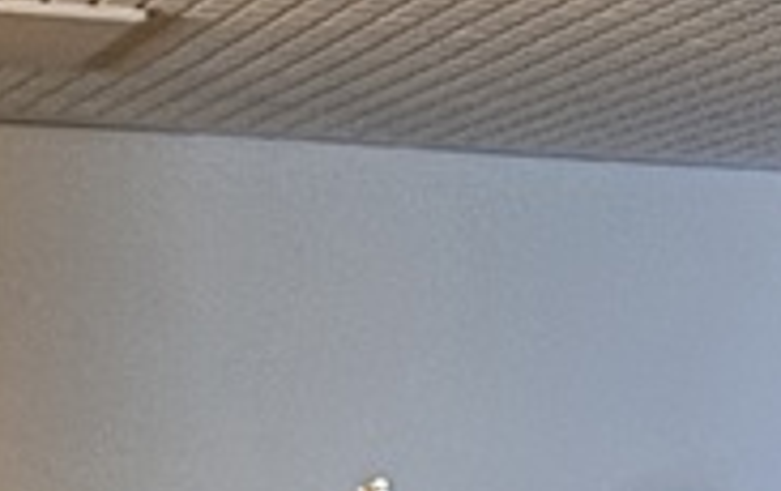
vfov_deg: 7.8
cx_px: 294
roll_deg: -1.2
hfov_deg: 13.6
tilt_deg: -9.8
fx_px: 3283
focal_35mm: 154
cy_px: 1238
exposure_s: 1/15
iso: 2000
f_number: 1.6
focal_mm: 5.96
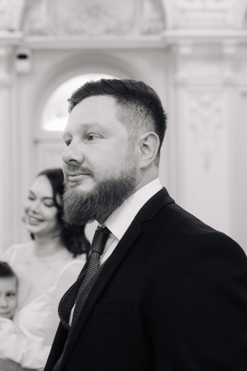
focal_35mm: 50
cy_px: 217
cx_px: 110
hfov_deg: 27.0
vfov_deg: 39.5
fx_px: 515
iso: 1600
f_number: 2.5
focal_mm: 35
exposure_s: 1/200
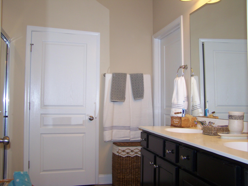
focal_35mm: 38
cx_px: 124
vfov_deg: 37.7
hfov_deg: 49.0
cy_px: 93
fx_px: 272
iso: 80
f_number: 2.8
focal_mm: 6.3
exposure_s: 1/40
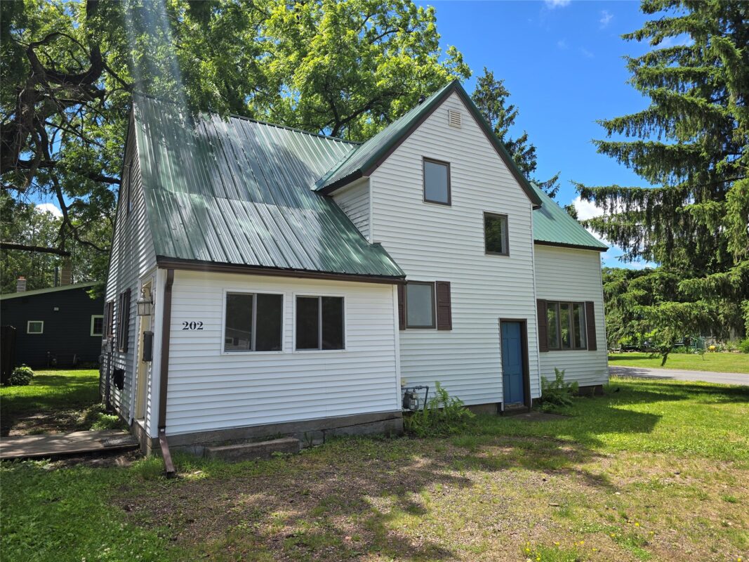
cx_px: 374
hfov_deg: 73.9
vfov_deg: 58.9
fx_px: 498
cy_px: 281
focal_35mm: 23
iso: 12
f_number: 1.7
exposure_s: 1/424
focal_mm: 6.3
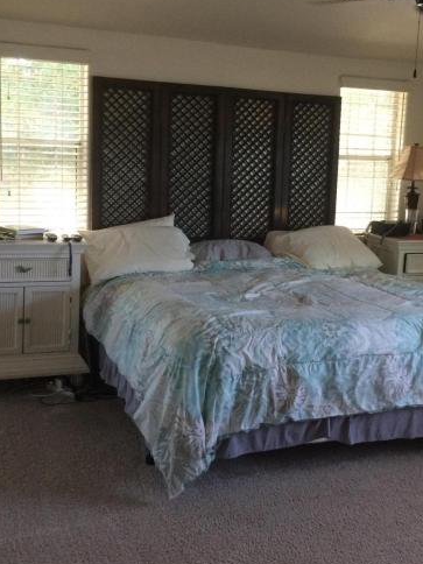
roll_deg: -0.6
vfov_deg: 41.2
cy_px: 263
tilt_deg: -7.0
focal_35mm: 46
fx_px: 749
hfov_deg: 31.3
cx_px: 275
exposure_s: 1/30
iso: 160
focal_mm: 4.15
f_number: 2.2
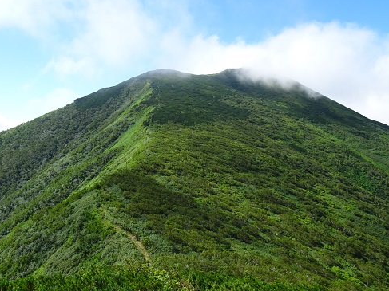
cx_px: 179
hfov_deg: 51.3
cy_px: 178
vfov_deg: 39.4
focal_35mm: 36
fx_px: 404
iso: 80
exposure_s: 1/640
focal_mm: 4.1
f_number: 3.5
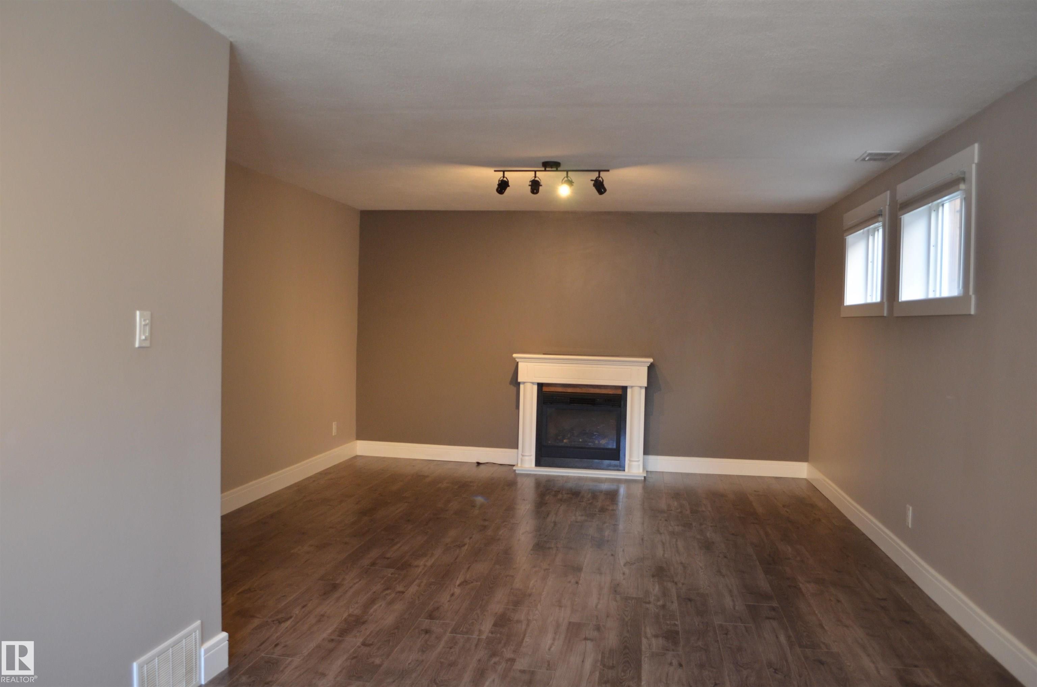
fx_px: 776
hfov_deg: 67.5
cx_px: 518
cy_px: 344
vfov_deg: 47.7
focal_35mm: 27
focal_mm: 18
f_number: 4
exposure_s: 1/60
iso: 720
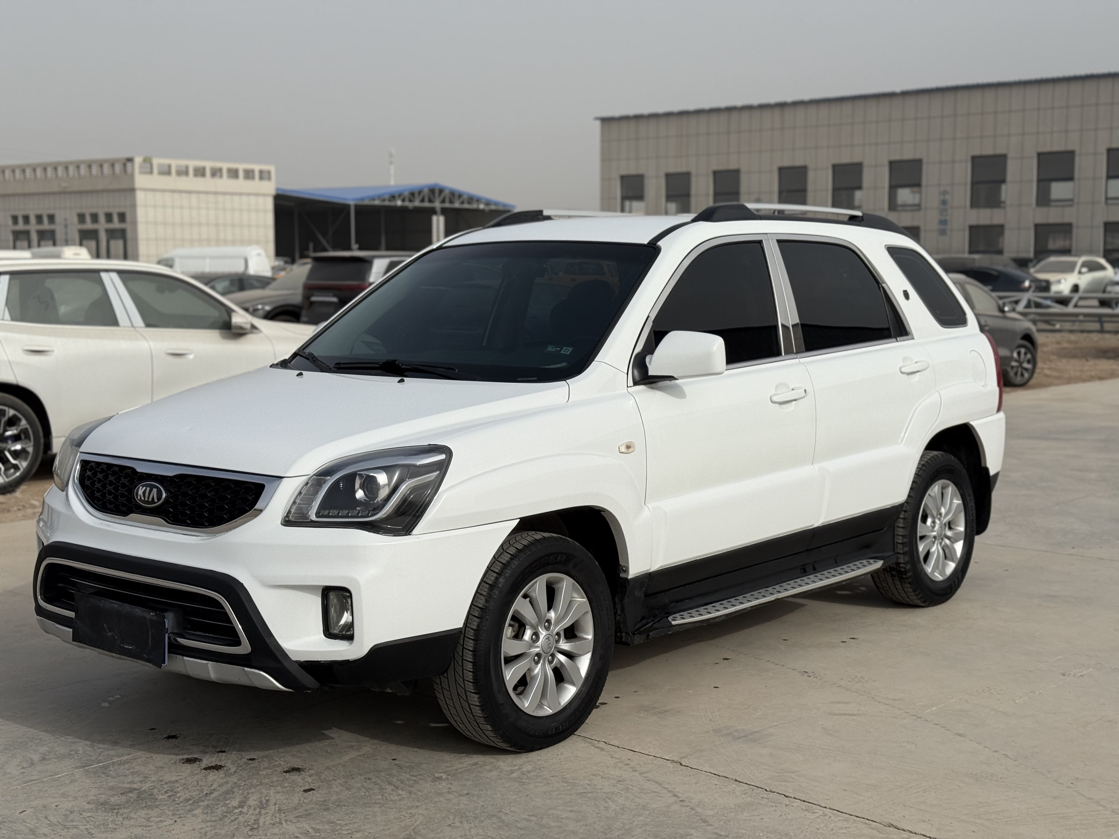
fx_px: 1552
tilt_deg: -6.1
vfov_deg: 30.3
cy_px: 420
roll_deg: +0.1
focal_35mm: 48
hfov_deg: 39.7
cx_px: 560
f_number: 1.78
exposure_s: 1/9901
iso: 64
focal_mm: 6.76
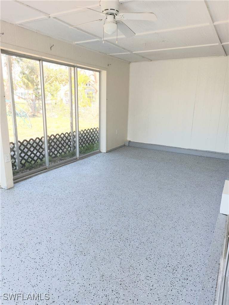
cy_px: 152
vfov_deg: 71.6
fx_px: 212
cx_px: 114
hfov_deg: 56.8
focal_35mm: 24
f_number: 1.8
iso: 25
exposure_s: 1/120
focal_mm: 5.23
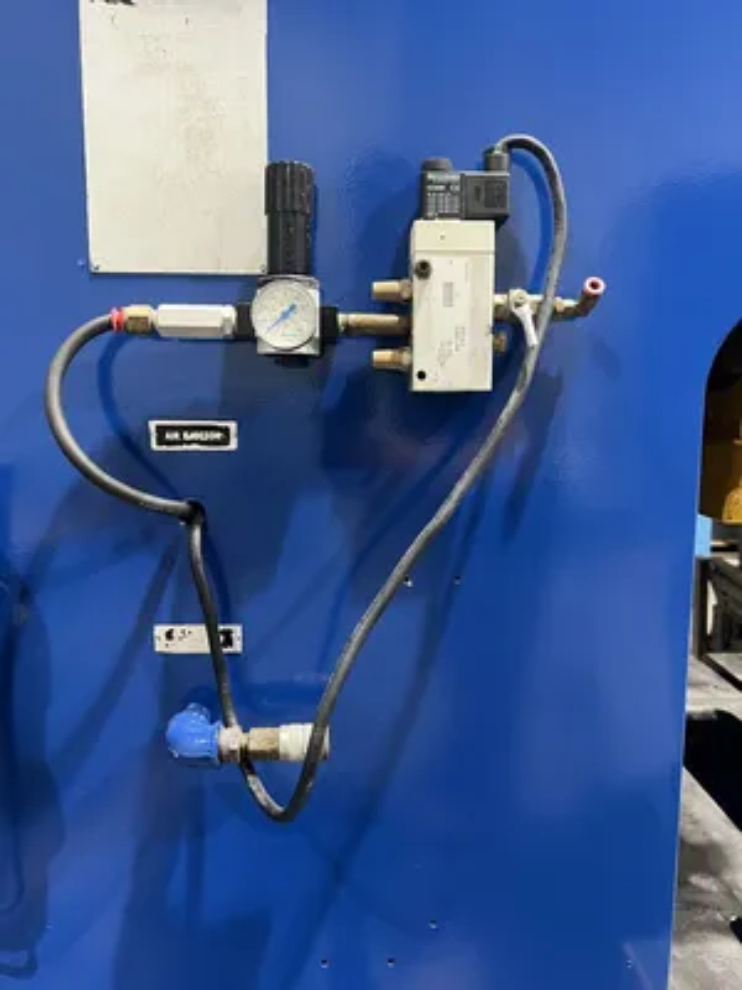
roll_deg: +0.5
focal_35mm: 26
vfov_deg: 67.3
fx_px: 743
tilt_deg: -9.2
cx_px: 371
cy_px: 495
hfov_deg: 53.1
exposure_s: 1/40
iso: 400
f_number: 1.5
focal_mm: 5.7
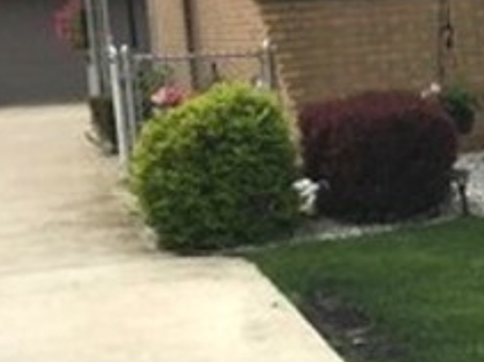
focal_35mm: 88
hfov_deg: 19.6
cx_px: 704
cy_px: 192
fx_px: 1230
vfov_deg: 16.8
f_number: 2.2
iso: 32
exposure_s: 1/3300
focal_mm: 4.15
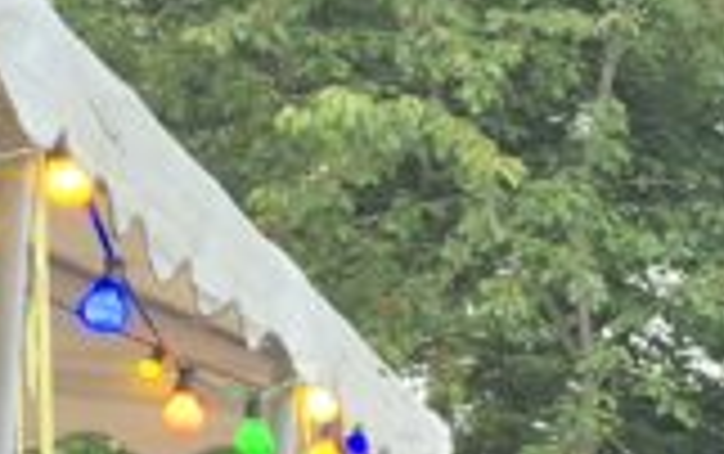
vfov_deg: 8.1
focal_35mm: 155
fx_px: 3062
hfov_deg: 10.4
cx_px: 2033
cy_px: 890
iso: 50
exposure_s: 1/180
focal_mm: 5.4
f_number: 1.8
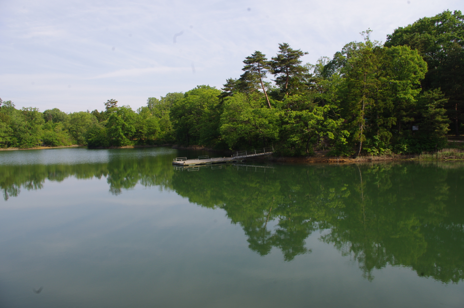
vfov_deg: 47.8
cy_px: 154
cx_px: 232
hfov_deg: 67.4
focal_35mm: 27
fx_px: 348
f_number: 11
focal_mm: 18
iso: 200
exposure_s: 1/100
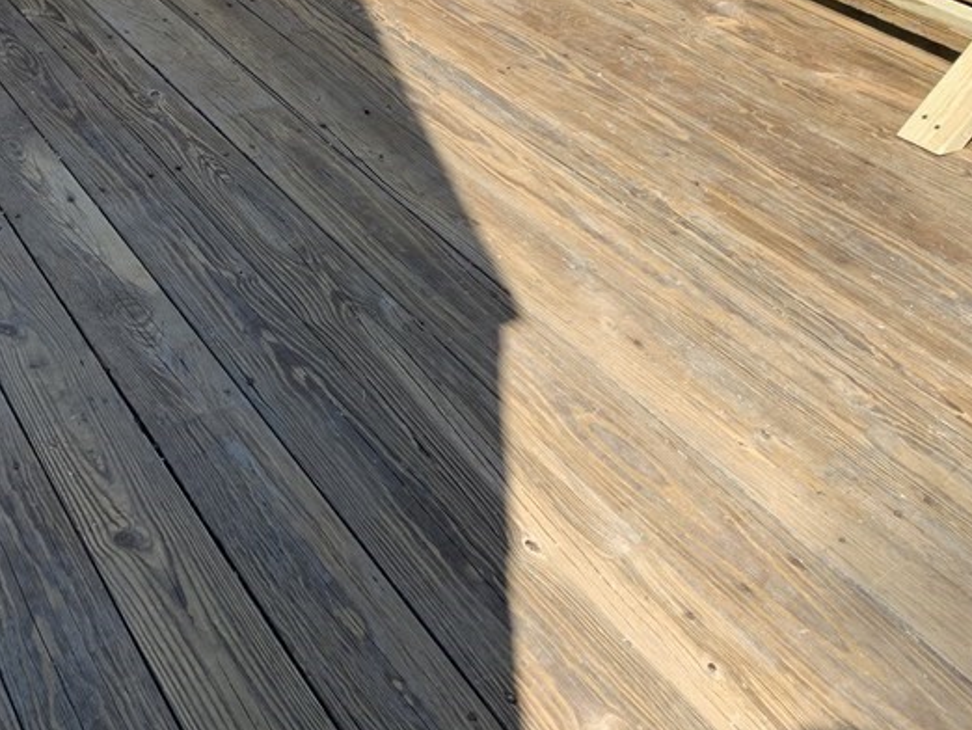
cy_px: 169
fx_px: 1433
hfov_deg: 36.5
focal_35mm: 51
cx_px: 231
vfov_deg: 28.1
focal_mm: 4.25
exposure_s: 1/1124
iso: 25
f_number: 1.8
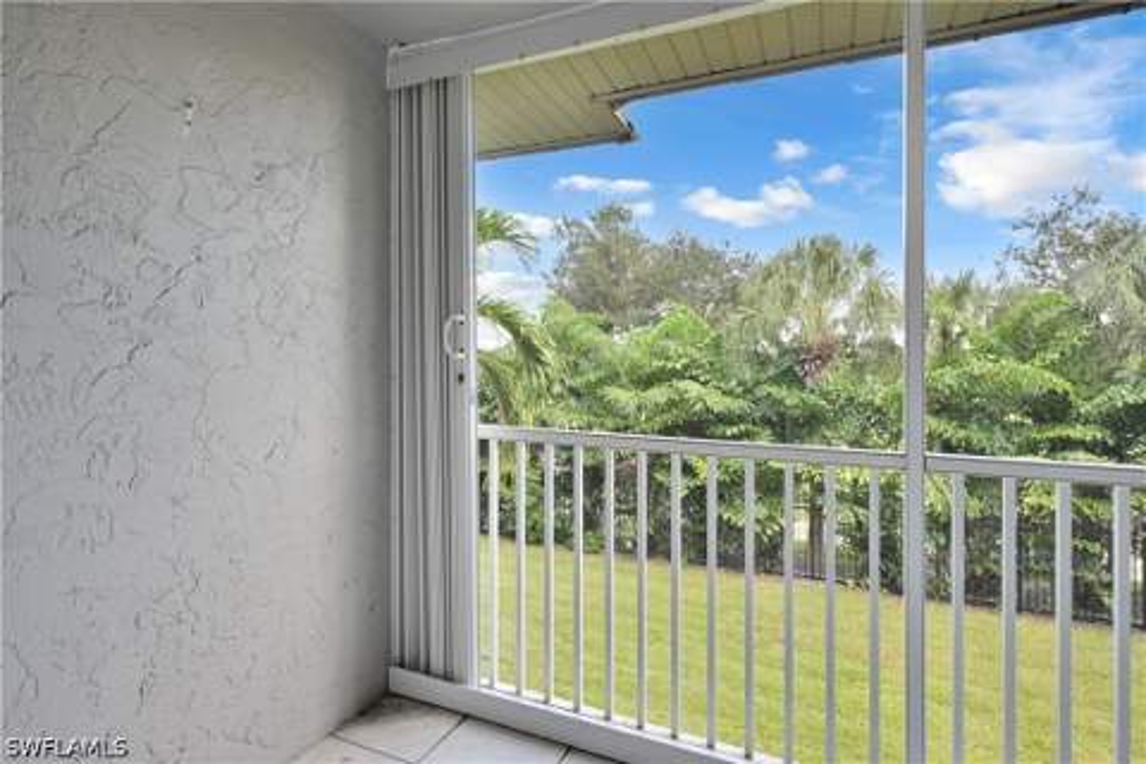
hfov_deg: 90.0
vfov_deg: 67.4
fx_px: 573
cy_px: 382
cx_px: 573
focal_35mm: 18
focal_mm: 12
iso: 100
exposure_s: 1/60
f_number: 4
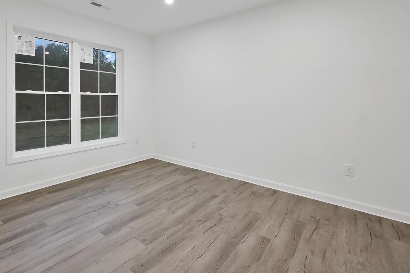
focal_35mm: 18
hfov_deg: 89.0
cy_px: 99
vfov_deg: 66.1
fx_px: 205
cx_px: 165
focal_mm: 14
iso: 200
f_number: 5
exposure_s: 1/30
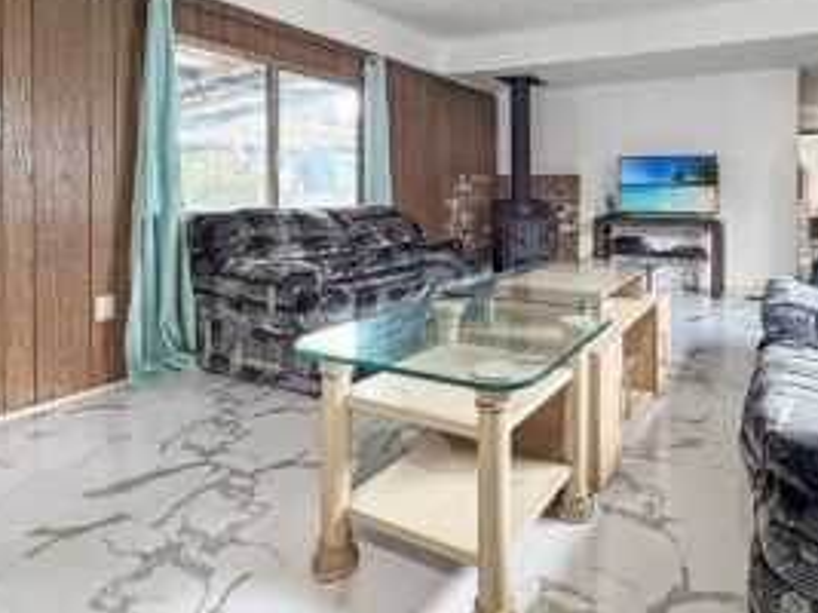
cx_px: 548
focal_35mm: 21
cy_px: 242
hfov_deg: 76.4
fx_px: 496
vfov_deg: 62.8
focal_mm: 2.22
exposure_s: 1/60
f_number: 2.2
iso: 200
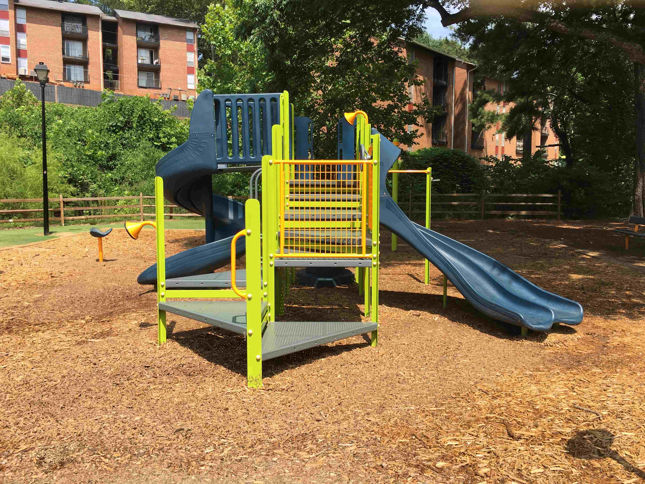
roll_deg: +0.1
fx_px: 540
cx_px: 322
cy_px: 242
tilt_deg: -3.0
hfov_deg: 61.7
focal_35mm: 29
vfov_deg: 48.2
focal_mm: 4.15
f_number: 2.2
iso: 25
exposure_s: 1/785
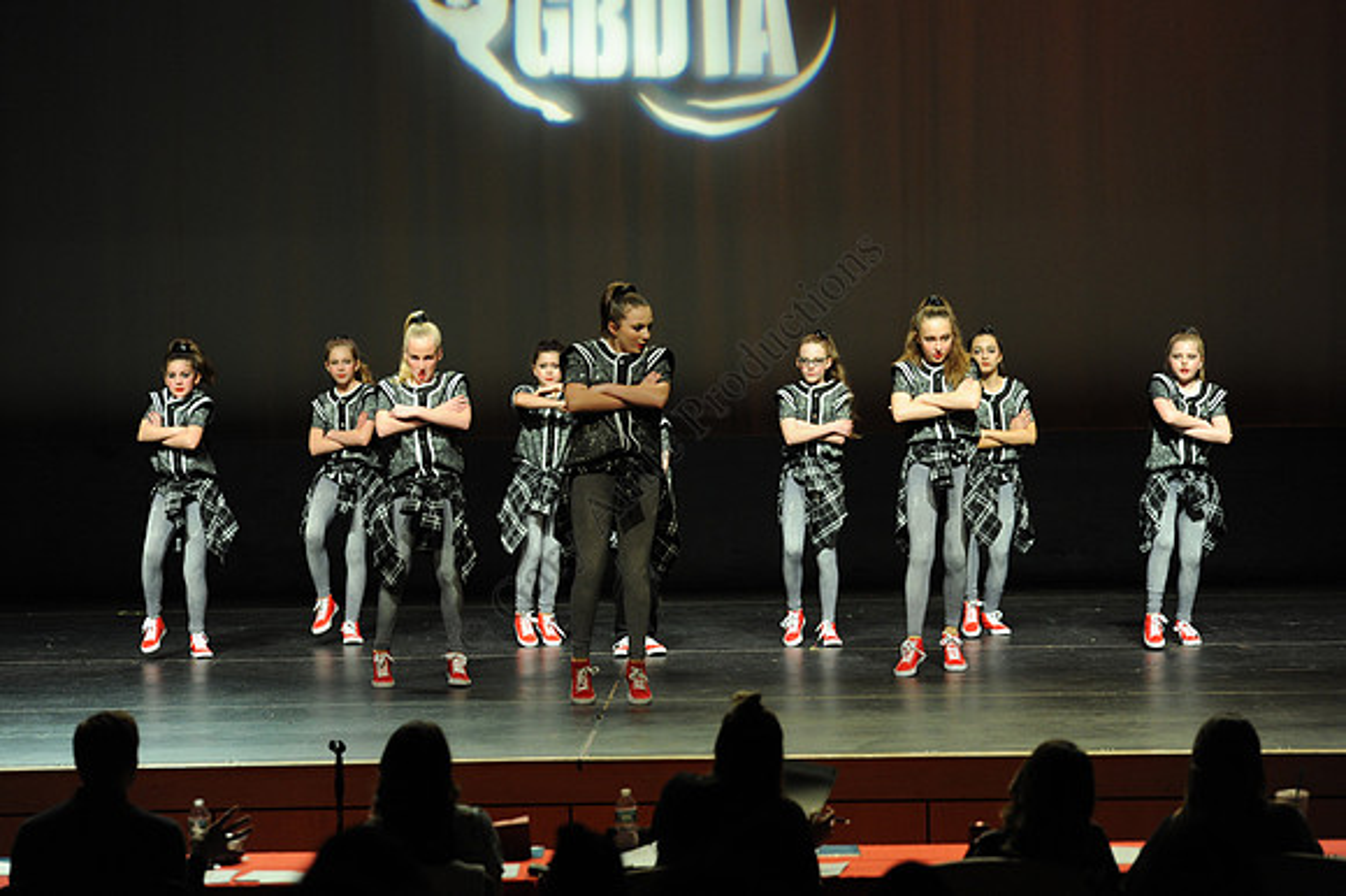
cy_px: 448
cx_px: 673
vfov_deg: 12.2
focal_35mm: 112
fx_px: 4185
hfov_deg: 18.3
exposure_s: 1/320
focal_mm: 112
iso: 1600
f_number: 2.8
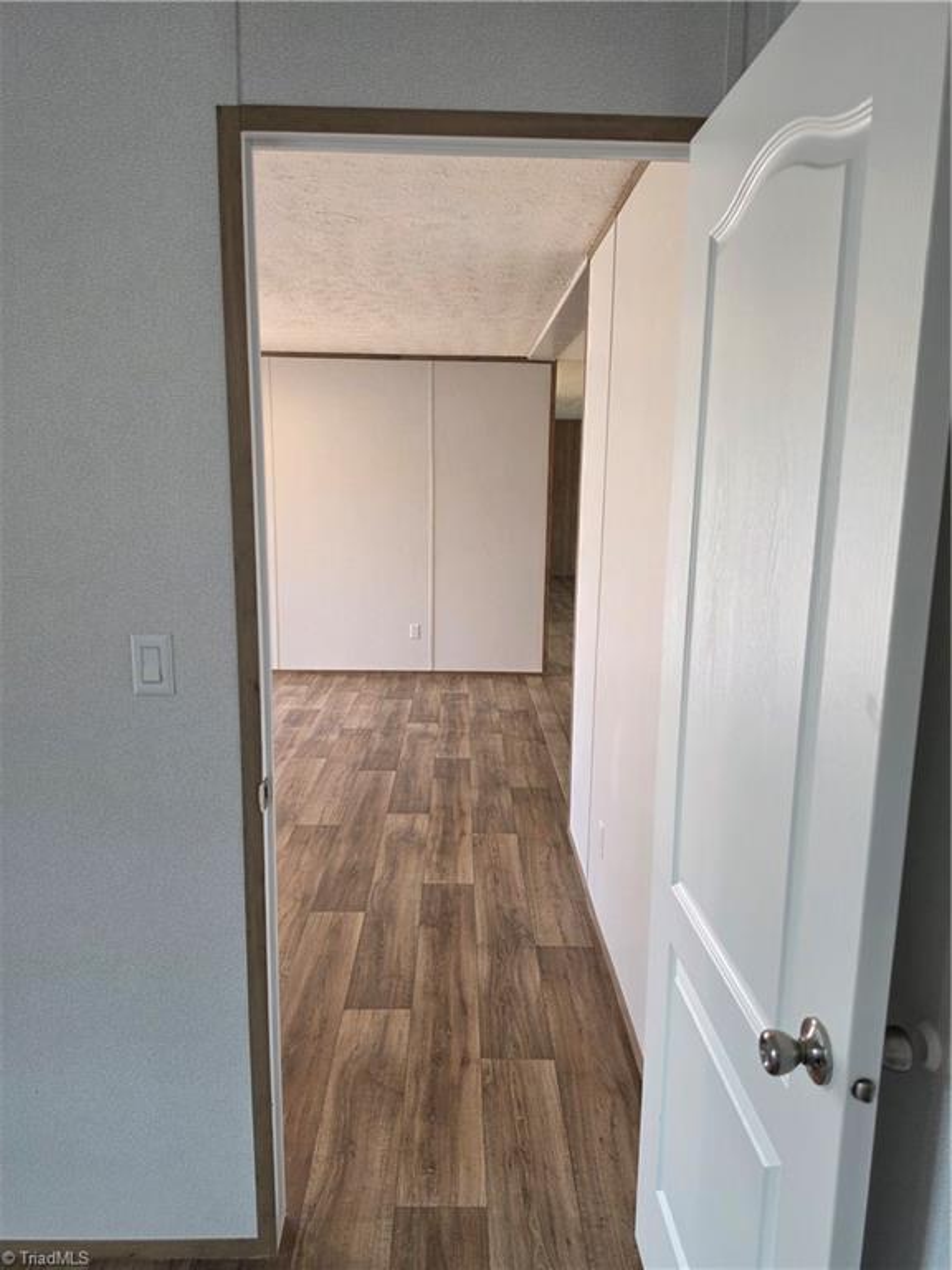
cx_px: 476
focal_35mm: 23
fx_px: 843
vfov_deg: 73.9
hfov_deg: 58.9
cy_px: 635
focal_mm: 6.5
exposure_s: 1/120
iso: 64
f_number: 1.4
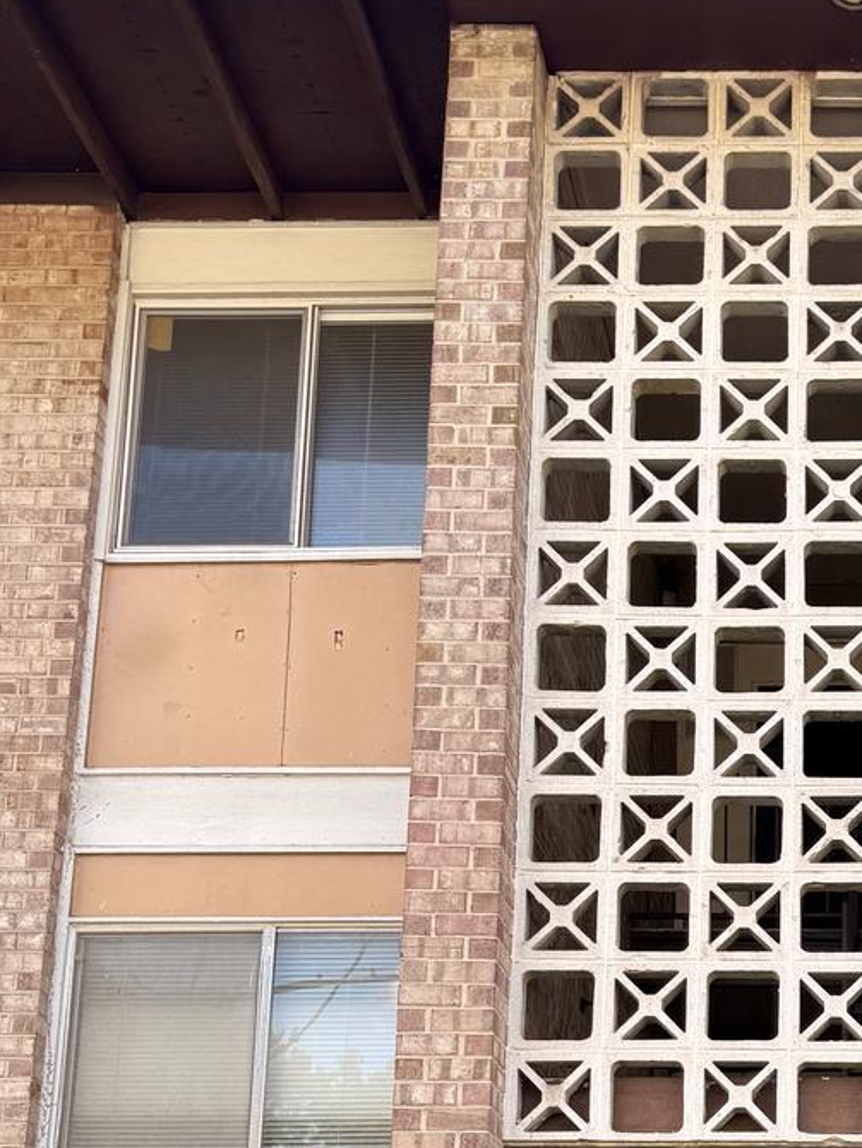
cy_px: 1131
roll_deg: -0.8
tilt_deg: +13.3
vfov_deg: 32.3
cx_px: 889
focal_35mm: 55
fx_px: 1825
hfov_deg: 25.1
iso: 80
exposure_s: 1/715
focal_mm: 6.76
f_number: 1.78
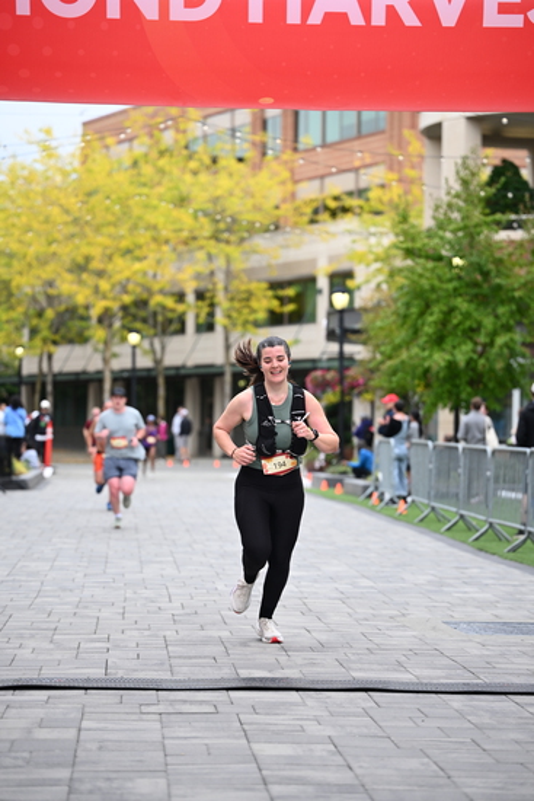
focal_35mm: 100
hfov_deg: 13.7
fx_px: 2223
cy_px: 400
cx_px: 267
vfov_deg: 20.4
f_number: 2.8
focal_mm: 100
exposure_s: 1/2000
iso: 640
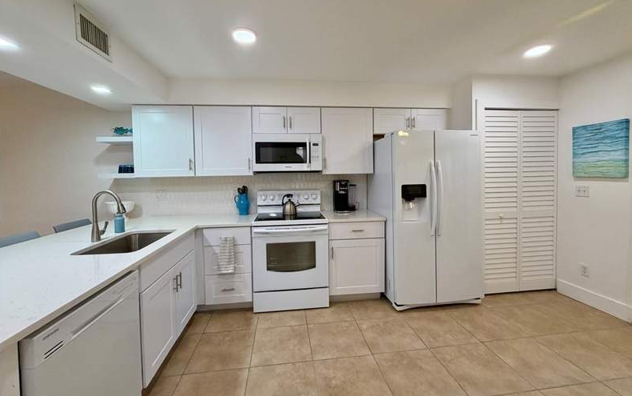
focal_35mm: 15
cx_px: 316
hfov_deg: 101.4
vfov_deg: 74.7
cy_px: 182
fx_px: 258
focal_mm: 2.22
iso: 250
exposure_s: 1/120
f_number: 2.2
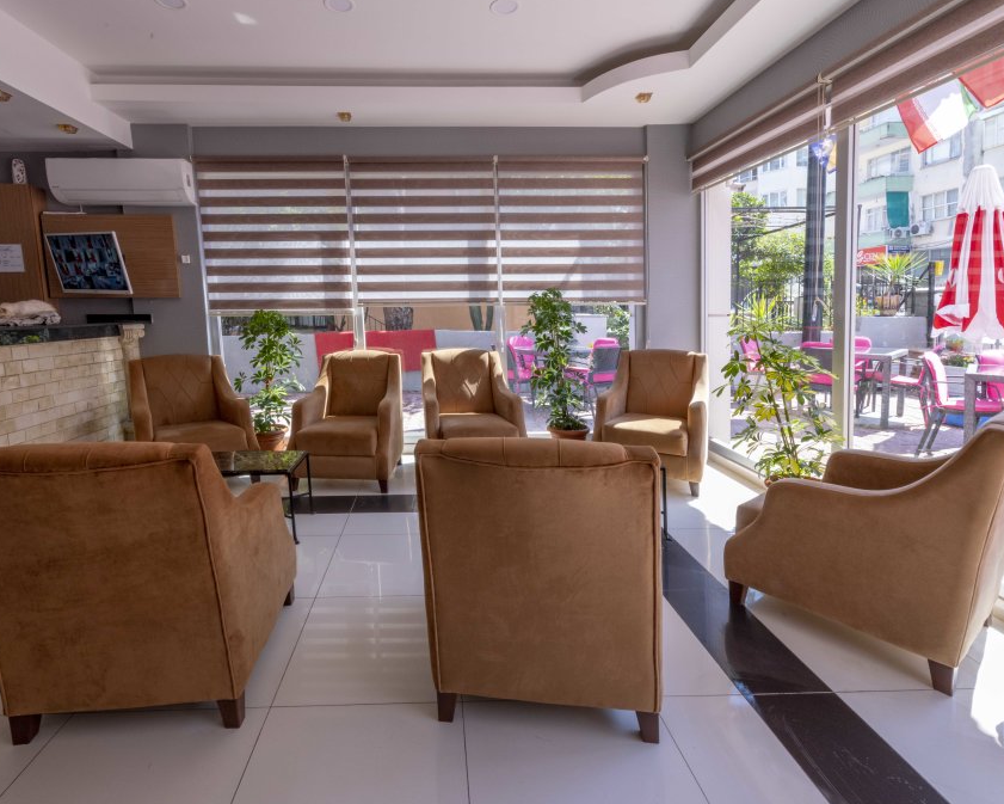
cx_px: 421
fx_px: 475
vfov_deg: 80.4
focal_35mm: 16
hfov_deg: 92.3
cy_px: 400
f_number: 22
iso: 320
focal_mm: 14
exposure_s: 1/15
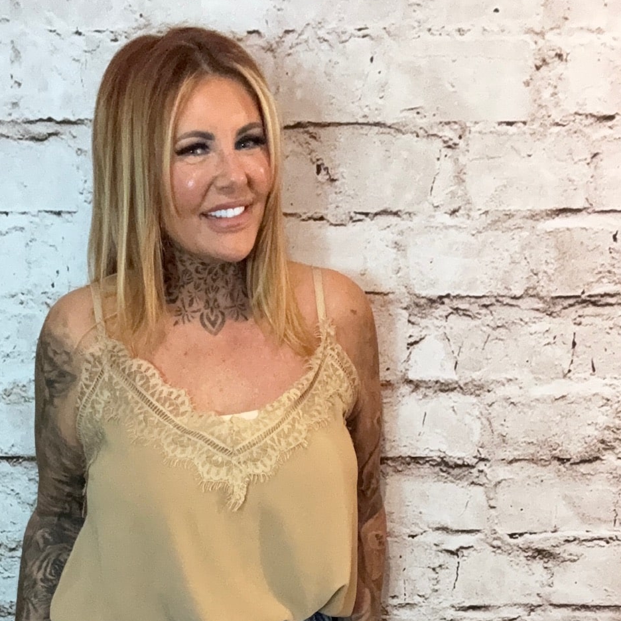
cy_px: 673
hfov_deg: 29.3
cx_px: 199
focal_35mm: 58
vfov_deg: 27.2
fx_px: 1177
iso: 200
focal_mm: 2.69
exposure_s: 1/33
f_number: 1.9
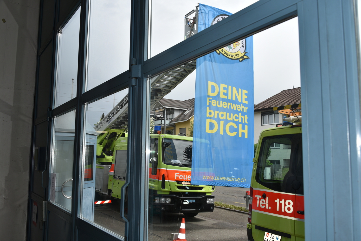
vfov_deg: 41.1
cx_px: 180
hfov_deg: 58.7
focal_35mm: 32
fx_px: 321
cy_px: 120
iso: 100
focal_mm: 32
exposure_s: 1/200
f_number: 9
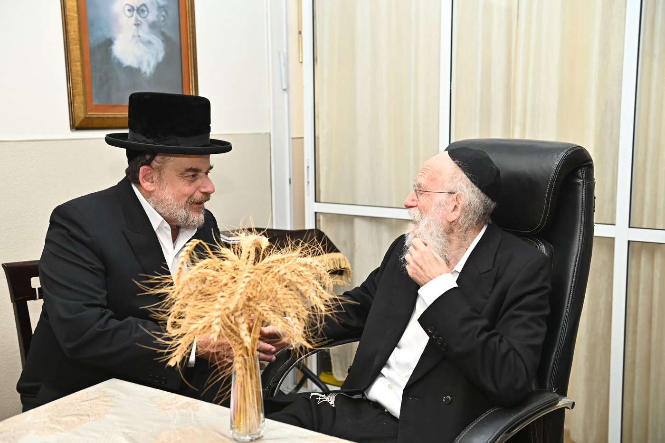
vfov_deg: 35.0
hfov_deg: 50.7
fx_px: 702
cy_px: 222
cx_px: 332
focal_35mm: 38
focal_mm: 38
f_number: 4
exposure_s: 1/160
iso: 1000
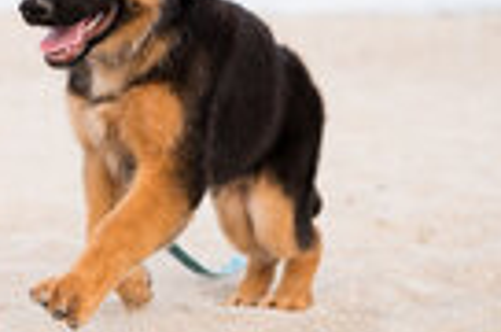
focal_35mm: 147
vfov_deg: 9.3
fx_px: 2041
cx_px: 41
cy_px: 55
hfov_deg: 13.9
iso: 500
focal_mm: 50
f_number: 2.5
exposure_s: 1/800
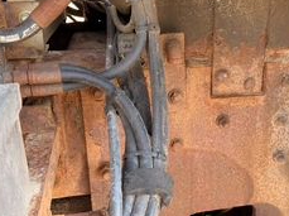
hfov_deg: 44.1
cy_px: 115
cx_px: 196
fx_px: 350
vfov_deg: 34.2
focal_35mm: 42
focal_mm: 6.76
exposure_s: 1/175
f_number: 1.78
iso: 80
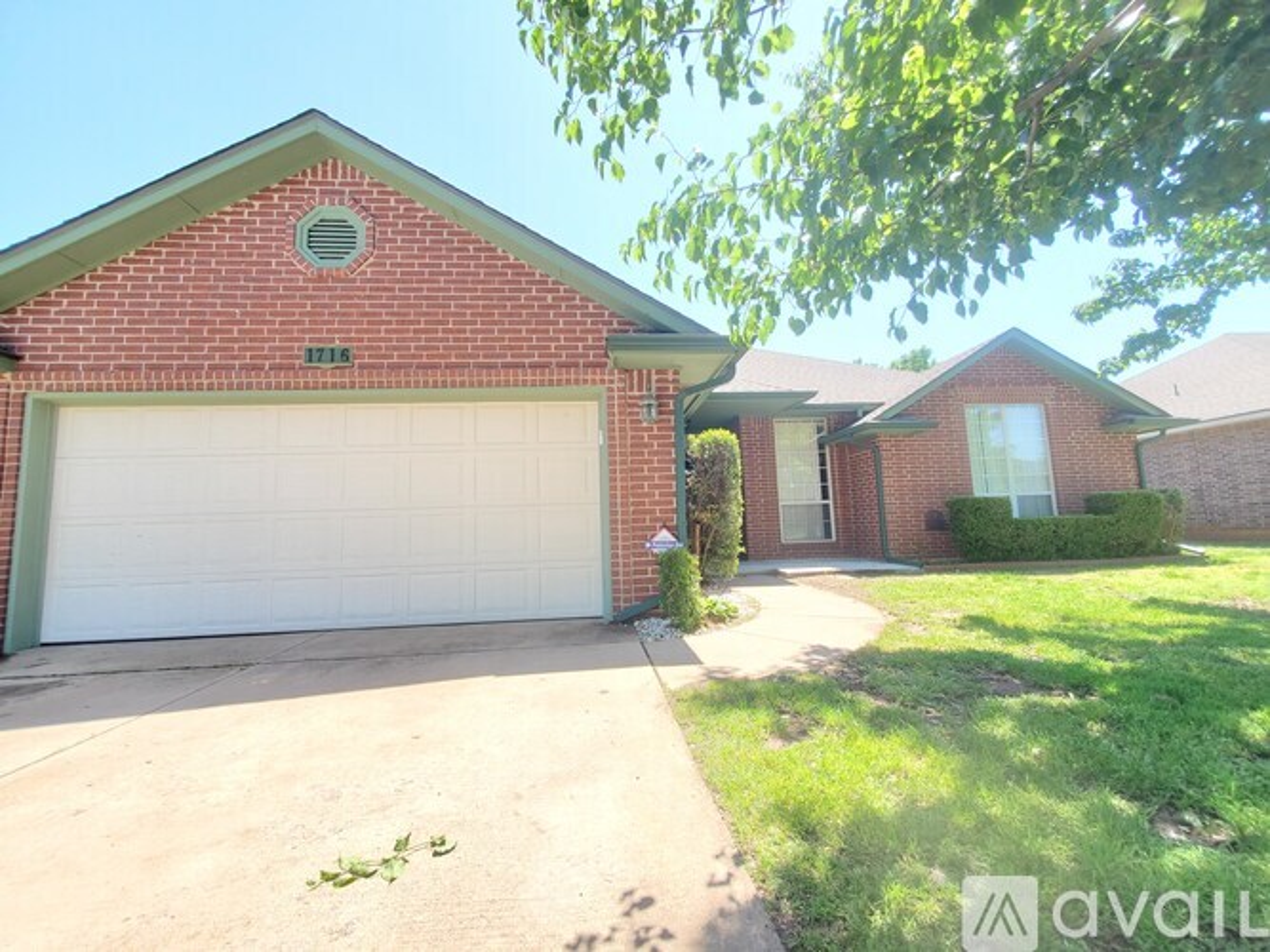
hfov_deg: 106.2
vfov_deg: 89.9
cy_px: 476
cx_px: 635
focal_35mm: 13
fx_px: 477
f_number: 2.2
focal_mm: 1.8
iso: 50
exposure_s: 1/132
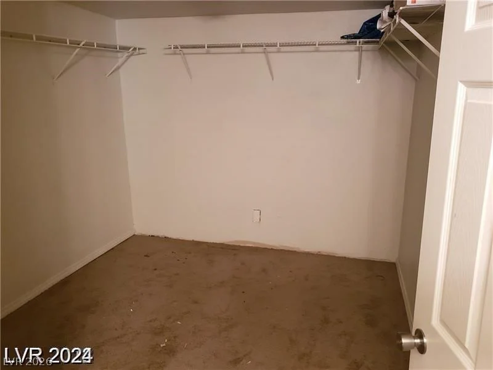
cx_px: 246
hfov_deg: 67.3
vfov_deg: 53.1
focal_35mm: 26
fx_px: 370
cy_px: 185
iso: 250
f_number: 1.5
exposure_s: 1/20
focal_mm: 4.3
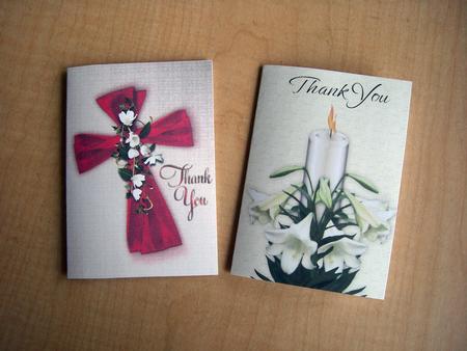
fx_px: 513
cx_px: 234
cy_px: 176
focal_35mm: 38
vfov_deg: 37.8
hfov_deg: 49.0
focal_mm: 6.2
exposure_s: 1/125
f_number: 2.7
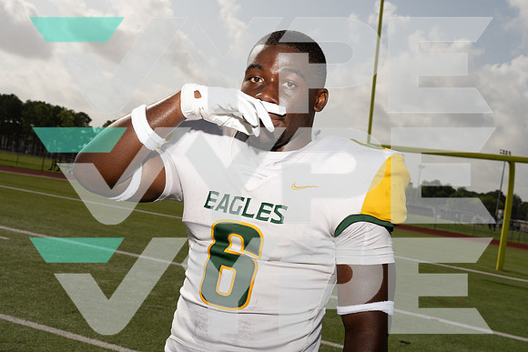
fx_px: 660
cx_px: 264
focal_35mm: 45
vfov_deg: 29.9
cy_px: 176
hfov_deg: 43.6
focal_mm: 45
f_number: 11
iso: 100
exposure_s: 1/250
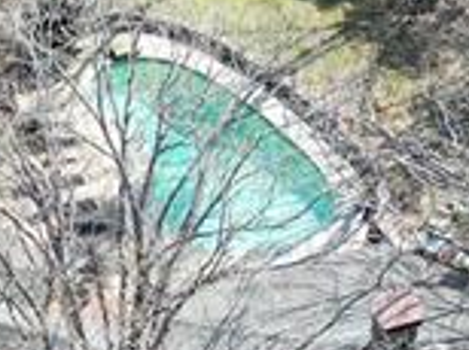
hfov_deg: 12.3
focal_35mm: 160
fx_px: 2164
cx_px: 97
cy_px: 201
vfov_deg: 9.2
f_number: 1.7
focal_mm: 6.72
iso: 130
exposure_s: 1/1000
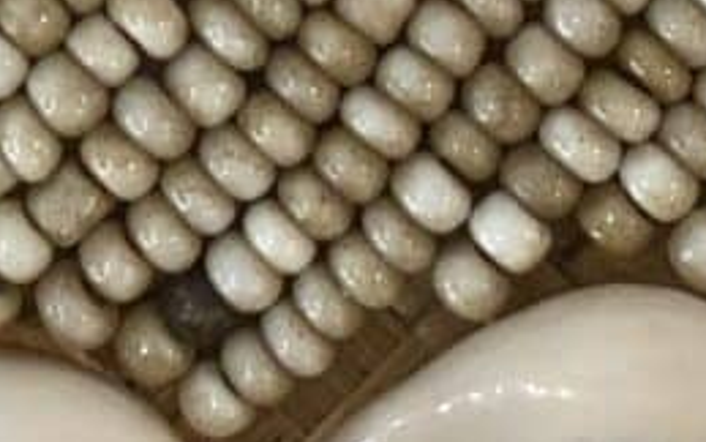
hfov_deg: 9.6
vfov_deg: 5.8
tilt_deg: -84.5
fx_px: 4195
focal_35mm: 218
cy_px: -677
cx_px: 169
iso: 125
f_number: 1.8
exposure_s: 1/50
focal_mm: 4.25
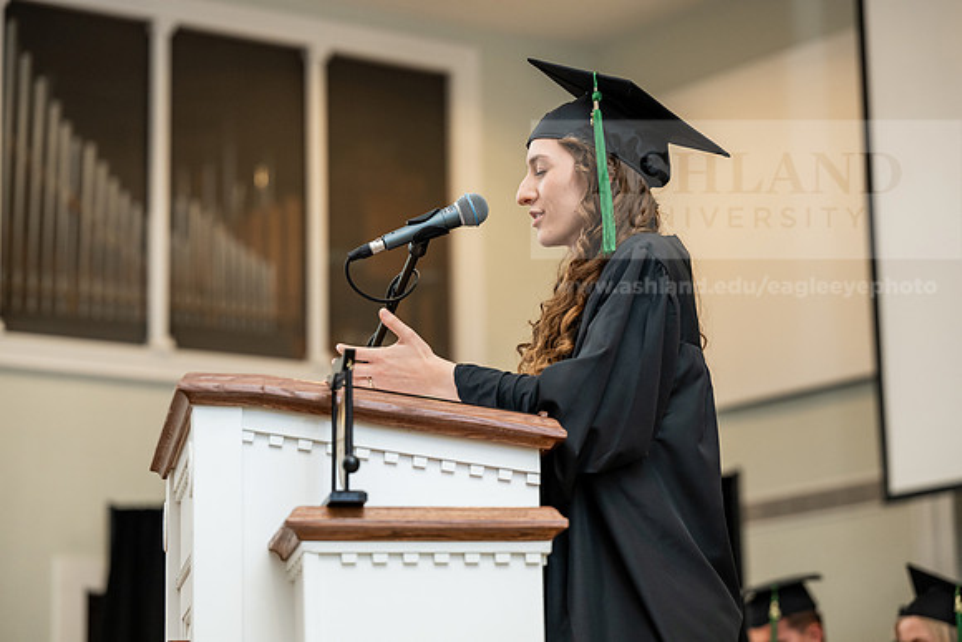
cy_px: 321
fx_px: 2593
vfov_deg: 14.1
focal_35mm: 97
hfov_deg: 21.0
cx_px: 481
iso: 1600
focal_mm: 97
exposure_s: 1/200
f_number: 3.2
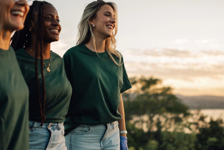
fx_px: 342
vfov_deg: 24.6
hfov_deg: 36.2
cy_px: 74
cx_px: 123
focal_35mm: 55
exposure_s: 1/320
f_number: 1.6
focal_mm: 35
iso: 40
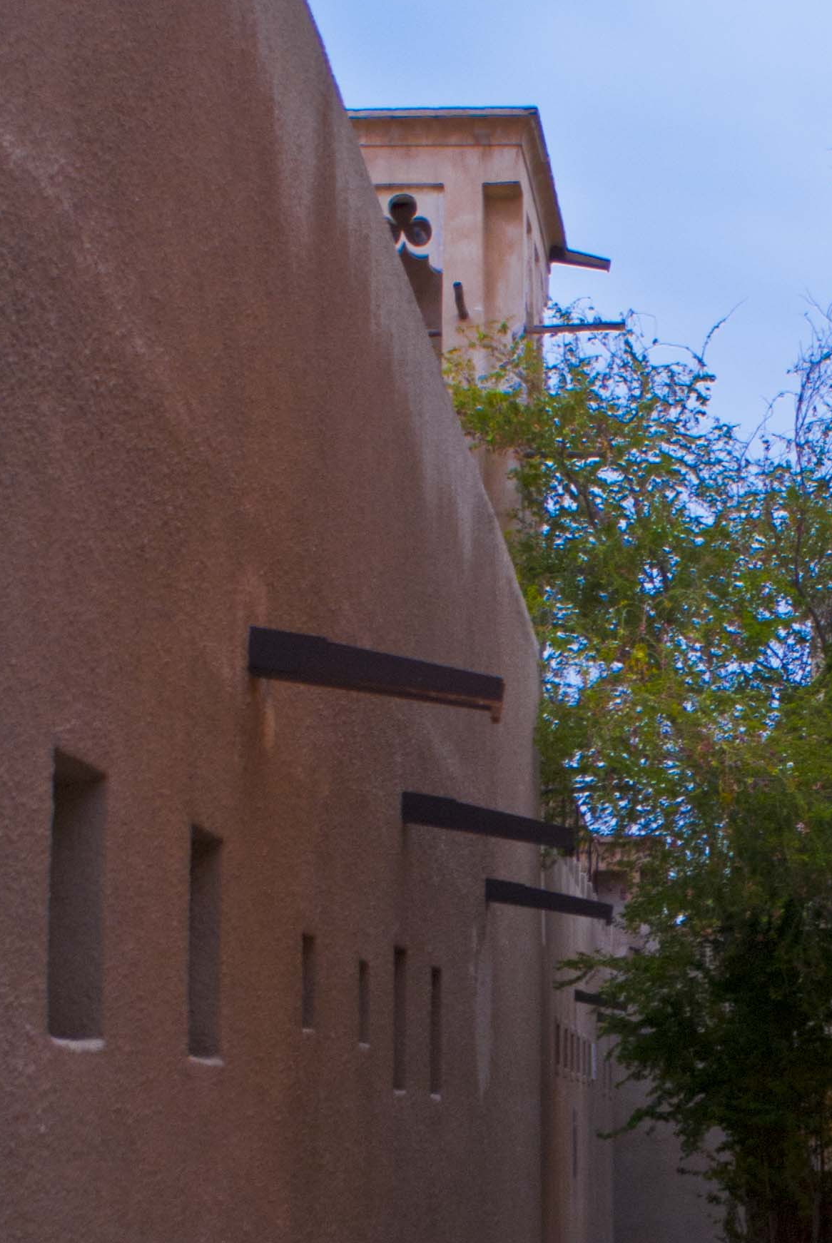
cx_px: 770
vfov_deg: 24.9
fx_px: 2765
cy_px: 1010
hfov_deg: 16.8
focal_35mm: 80
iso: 400
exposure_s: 1/30
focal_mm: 24
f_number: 4.5
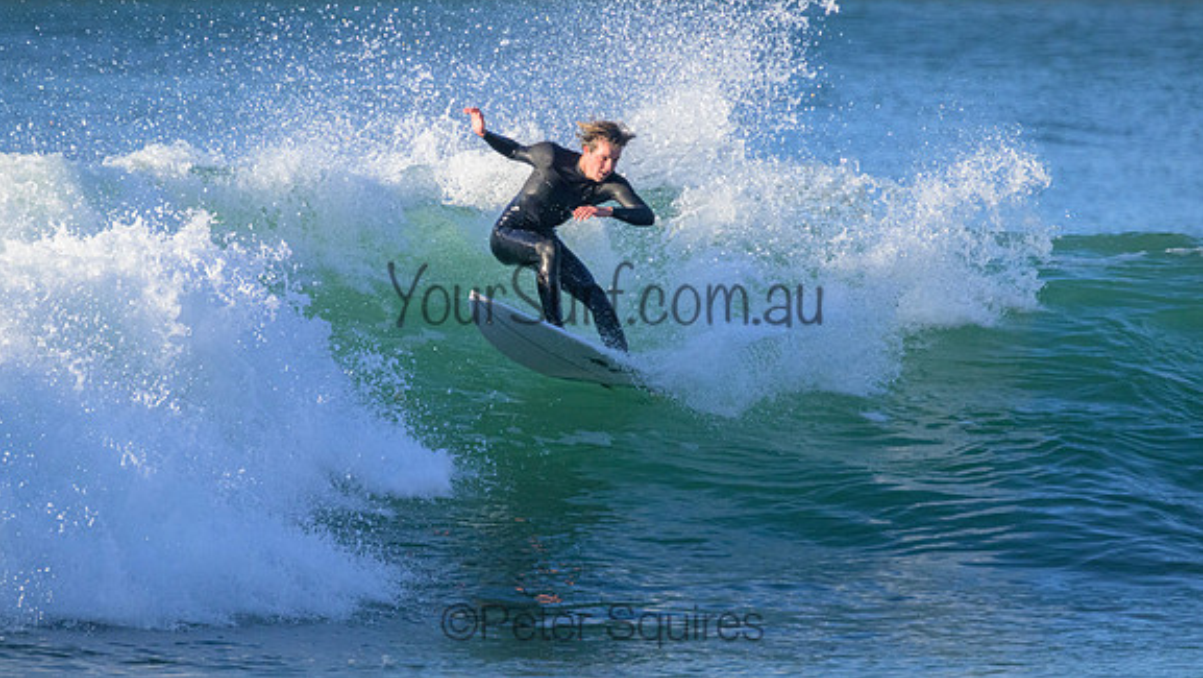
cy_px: 276
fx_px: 26867
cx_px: 603
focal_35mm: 842
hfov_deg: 2.6
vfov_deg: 1.4
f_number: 11
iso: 4500
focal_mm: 800
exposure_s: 1/2000
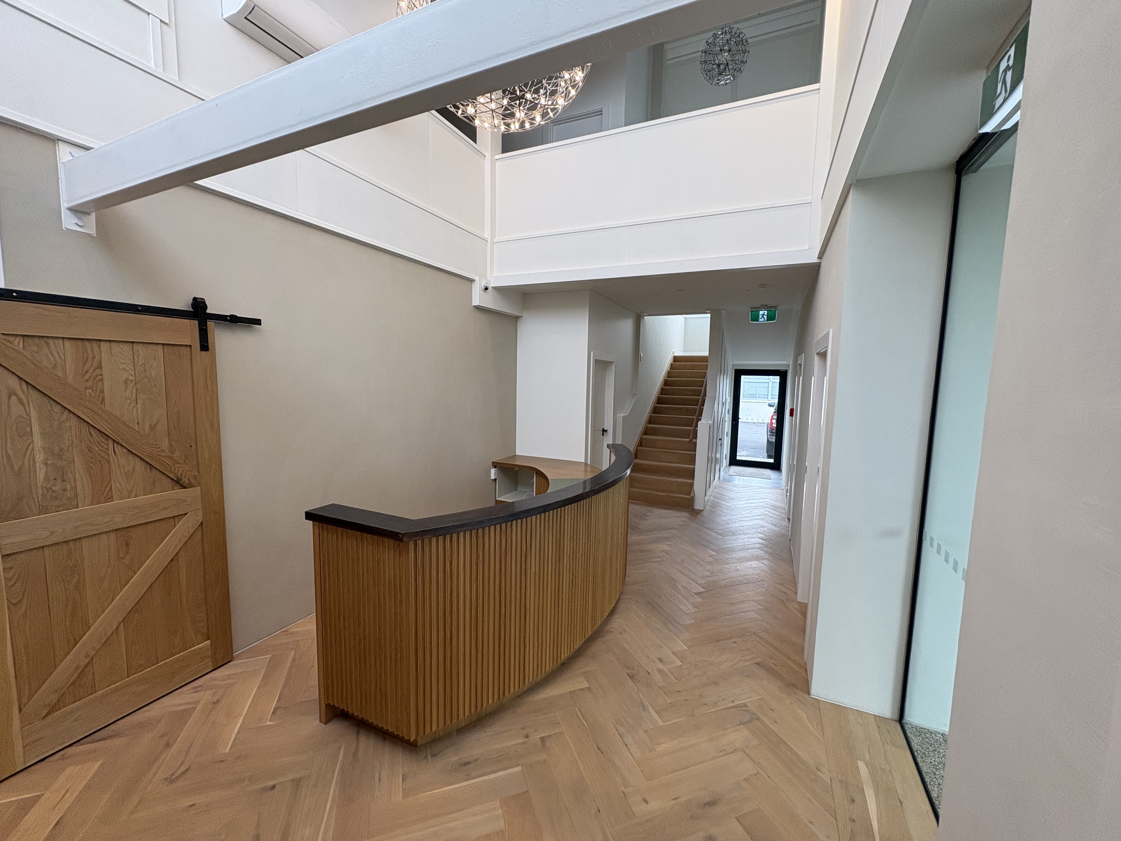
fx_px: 453
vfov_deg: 85.7
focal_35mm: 14
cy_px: 420
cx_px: 560
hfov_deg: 102.1
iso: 100
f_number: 2.2
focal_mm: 2.22
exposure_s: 1/100
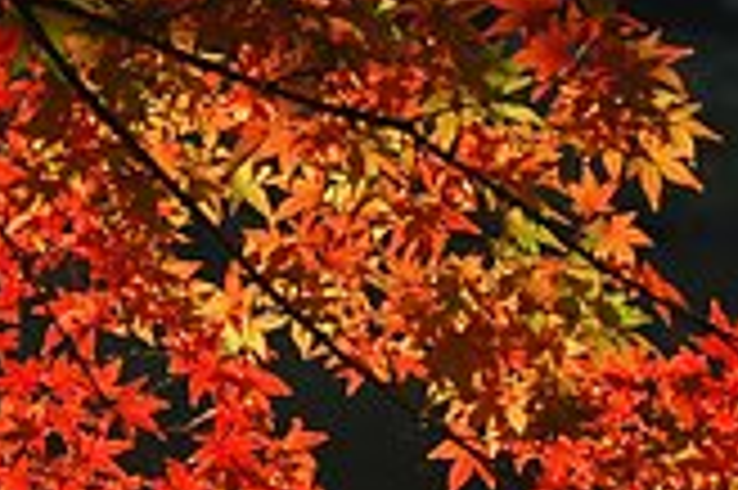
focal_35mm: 398
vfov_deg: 3.4
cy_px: 459
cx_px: 135
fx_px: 8142
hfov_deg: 5.2
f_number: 7.1
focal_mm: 85
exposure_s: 1/200
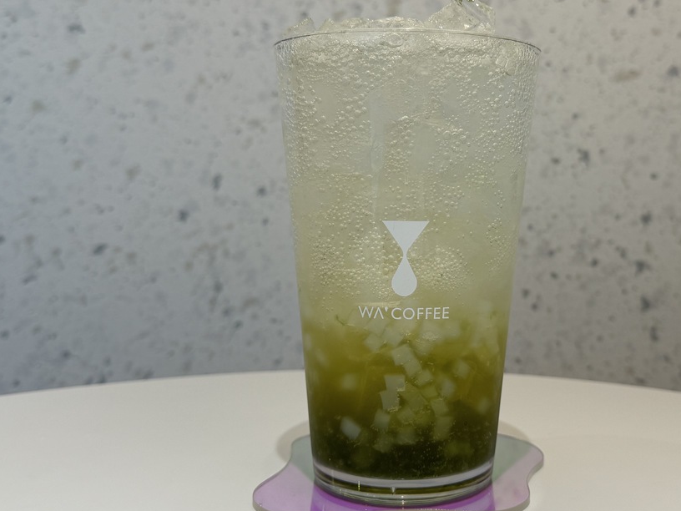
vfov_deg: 34.3
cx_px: 431
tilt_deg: -2.8
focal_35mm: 42
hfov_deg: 44.4
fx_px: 826
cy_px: 219
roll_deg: -0.3
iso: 80
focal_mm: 6.76
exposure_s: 1/294
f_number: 1.78
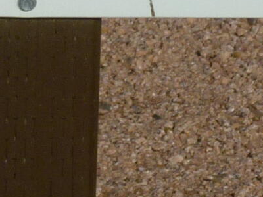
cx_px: 7
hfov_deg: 2.4
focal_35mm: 841
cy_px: -369
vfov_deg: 1.8
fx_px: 6390
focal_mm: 19.9
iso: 80
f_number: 7.1
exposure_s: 1/800
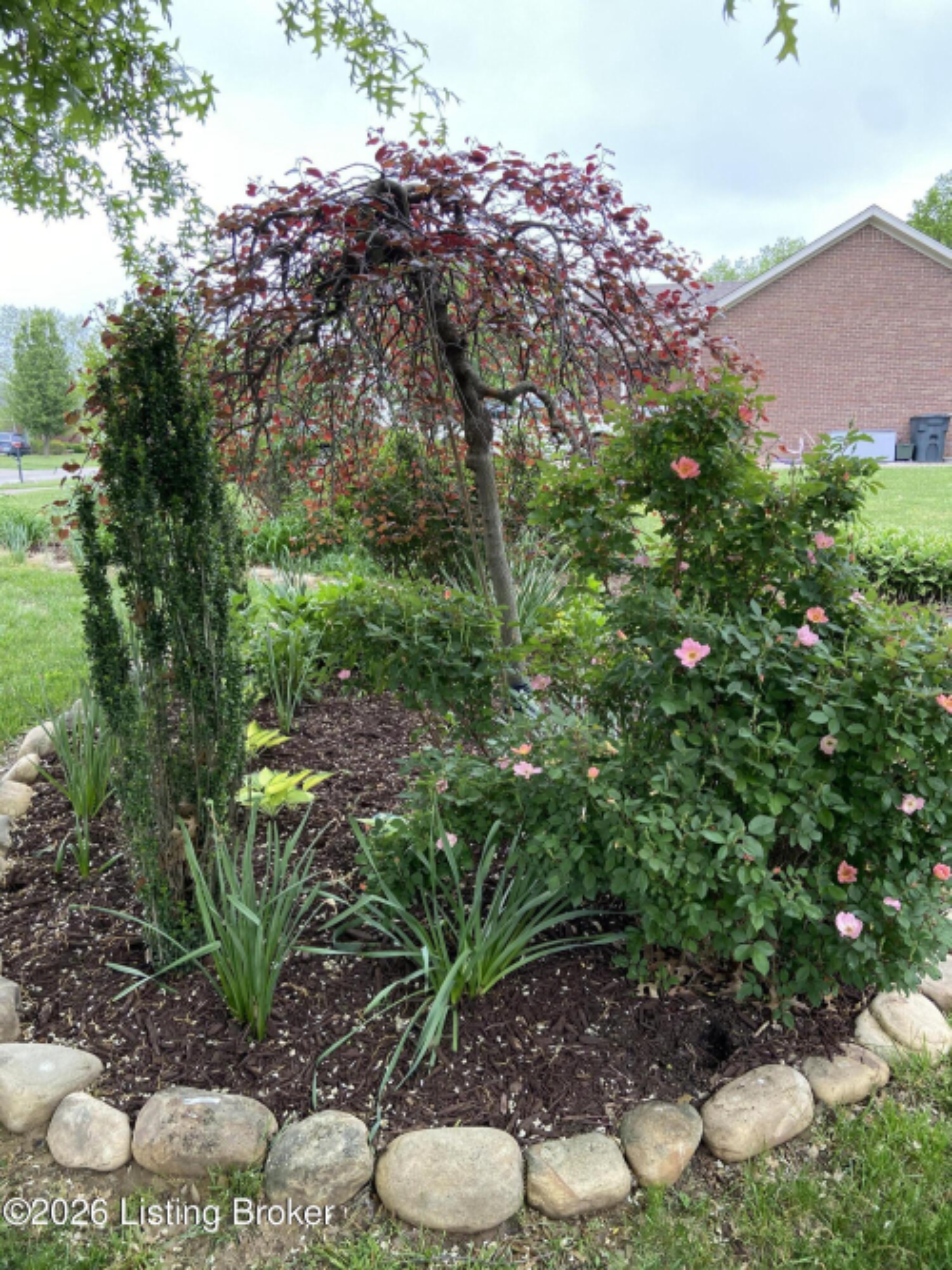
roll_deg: +1.7
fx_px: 954
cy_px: 635
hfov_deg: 53.0
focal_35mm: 26
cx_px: 476
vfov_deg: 67.3
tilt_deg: -9.7
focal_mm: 4.25
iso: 32
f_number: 1.8
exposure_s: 1/152
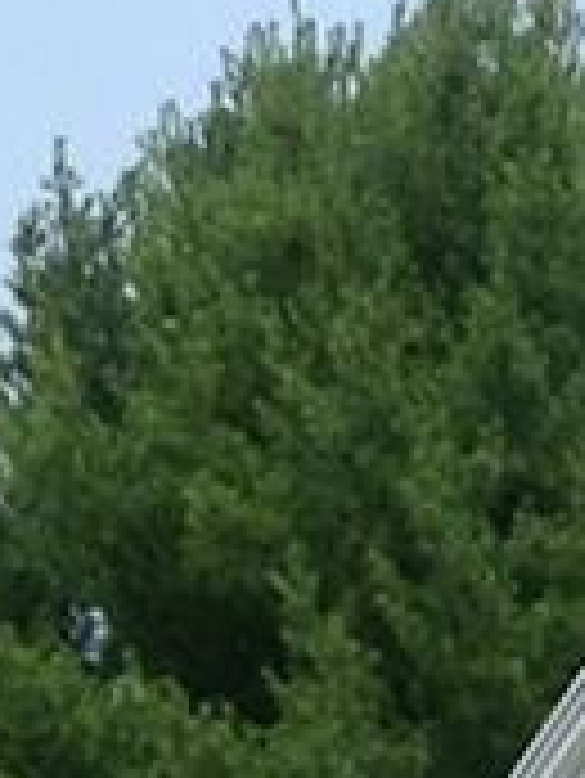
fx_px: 4659
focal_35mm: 207
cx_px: 1593
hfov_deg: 6.7
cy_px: 1507
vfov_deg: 9.0
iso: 50
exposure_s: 1/1890
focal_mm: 4.28
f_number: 2.4
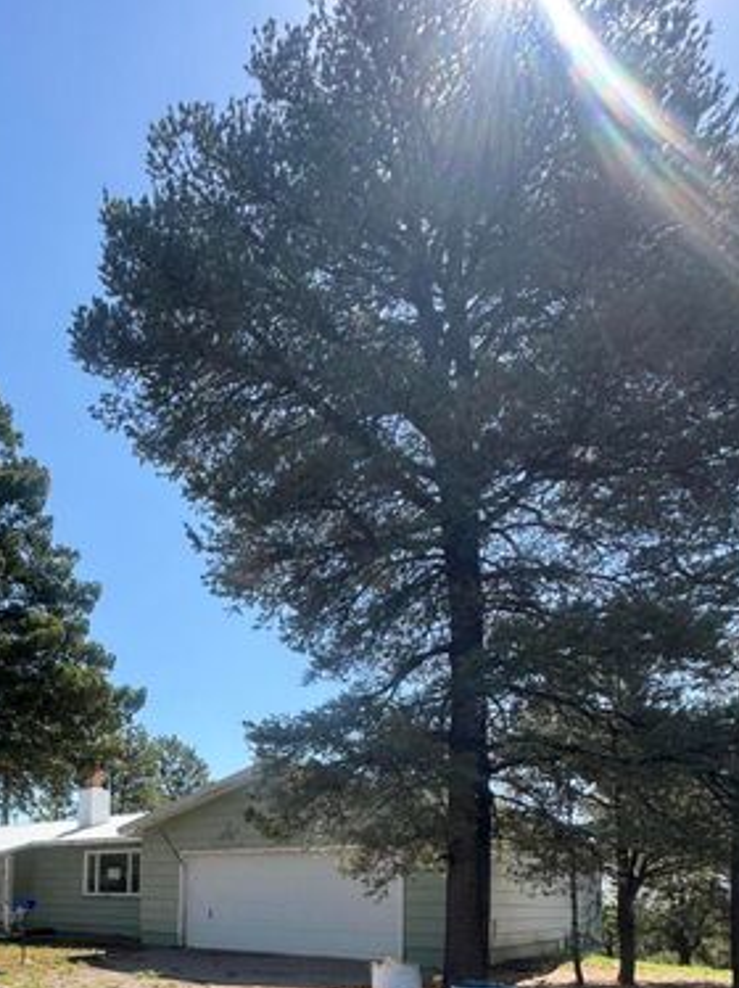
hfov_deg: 50.6
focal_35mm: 25
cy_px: 873
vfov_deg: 59.9
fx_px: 712
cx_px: 121
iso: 50
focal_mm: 2.22
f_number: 2.2
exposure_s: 1/889
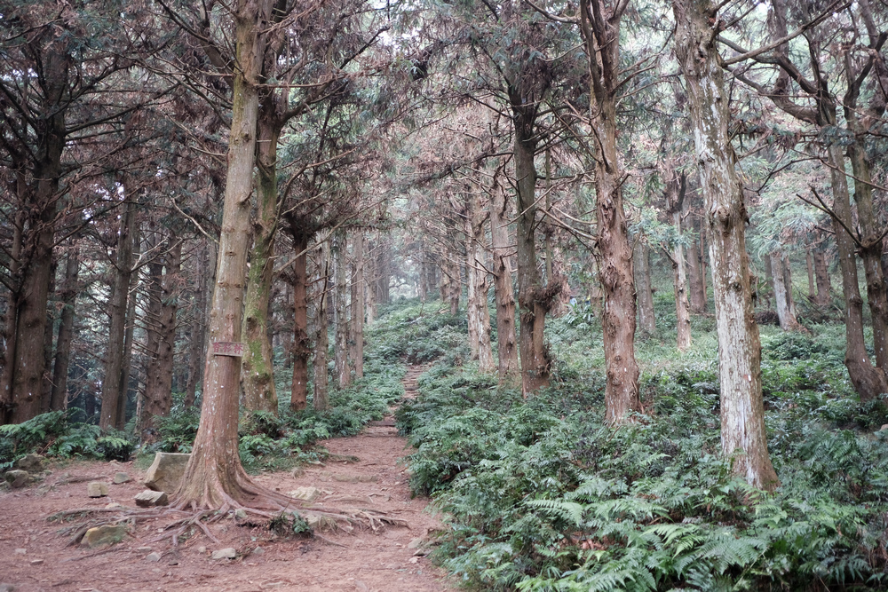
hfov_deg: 54.4
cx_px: 444
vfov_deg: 37.9
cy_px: 296
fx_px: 863
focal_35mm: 35
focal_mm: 23
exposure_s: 1/100
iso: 1000
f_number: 2
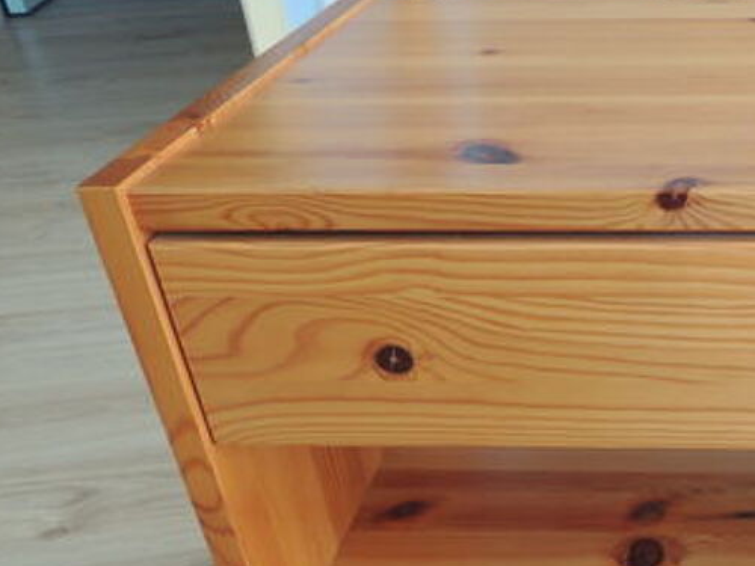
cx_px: 717
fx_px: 1047
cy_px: 463
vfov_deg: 29.5
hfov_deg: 36.5
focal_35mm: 48
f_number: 3
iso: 100
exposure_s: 1/30
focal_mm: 4.3
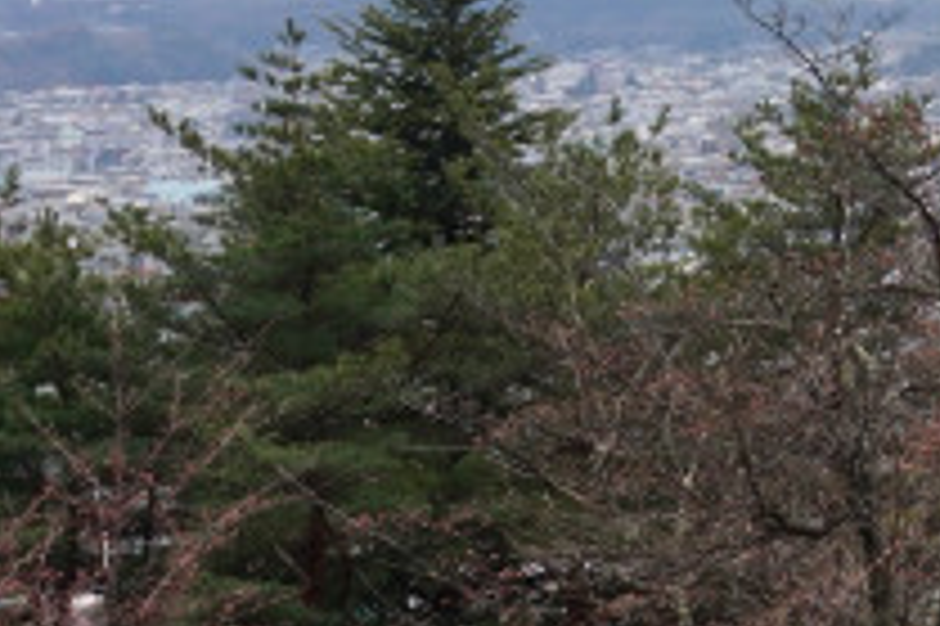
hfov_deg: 13.2
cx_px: 1759
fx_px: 3600
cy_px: -101
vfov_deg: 9.8
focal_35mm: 138
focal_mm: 24
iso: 100
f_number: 14
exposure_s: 1/100
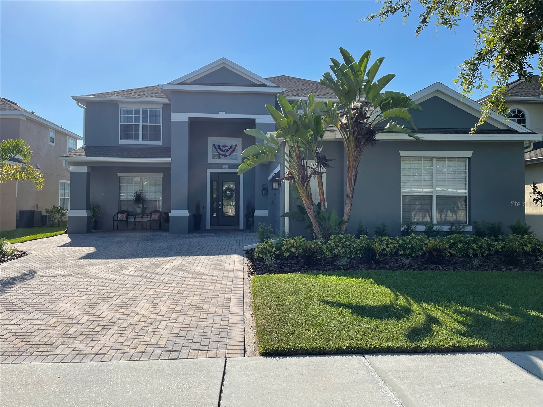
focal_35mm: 26
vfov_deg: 53.1
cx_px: 272
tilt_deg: +1.4
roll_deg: +0.0
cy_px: 204
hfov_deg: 67.3
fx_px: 408
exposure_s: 1/3205
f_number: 1.6
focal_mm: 4.2
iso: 32
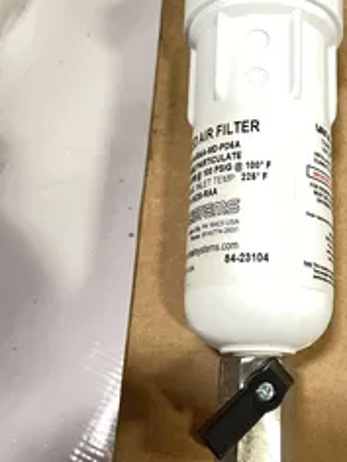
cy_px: 147
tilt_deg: -62.7
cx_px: 257
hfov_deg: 32.3
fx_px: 588
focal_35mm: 44
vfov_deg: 42.3
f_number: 1.6
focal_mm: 4.2
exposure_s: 1/60
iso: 250
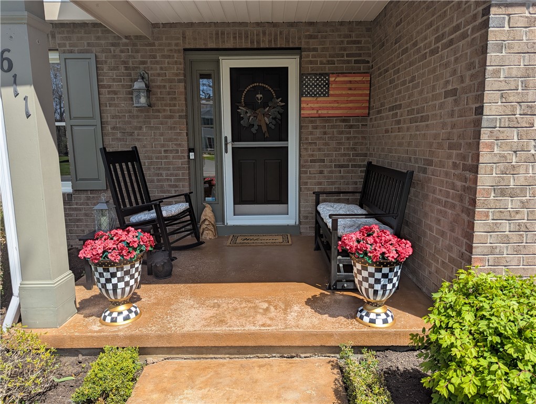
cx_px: 268
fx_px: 372
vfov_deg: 56.9
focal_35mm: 24
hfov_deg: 71.5
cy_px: 202
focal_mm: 6.81
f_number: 1.85
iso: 29
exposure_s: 1/891
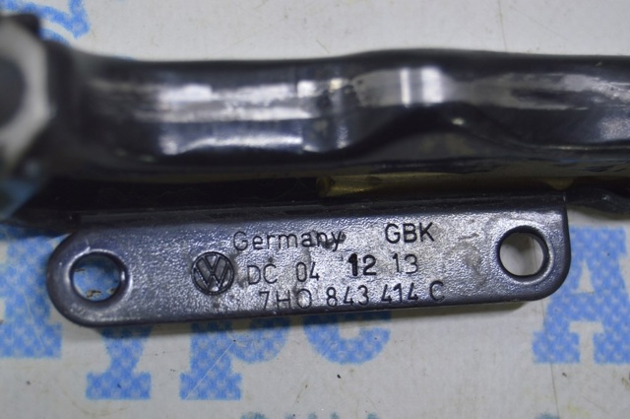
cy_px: 210
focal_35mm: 82
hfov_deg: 24.6
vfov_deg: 16.5
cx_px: 315
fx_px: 1442
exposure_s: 1/20
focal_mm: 55
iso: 400
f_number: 5.6
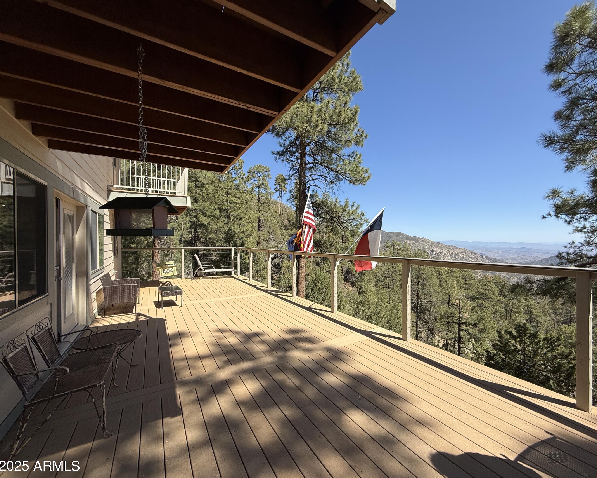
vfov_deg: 84.0
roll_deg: -0.2
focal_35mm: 15
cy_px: 242
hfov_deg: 96.5
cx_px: 325
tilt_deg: +0.3
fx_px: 265
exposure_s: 1/2024
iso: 50
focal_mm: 2.22
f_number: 2.2
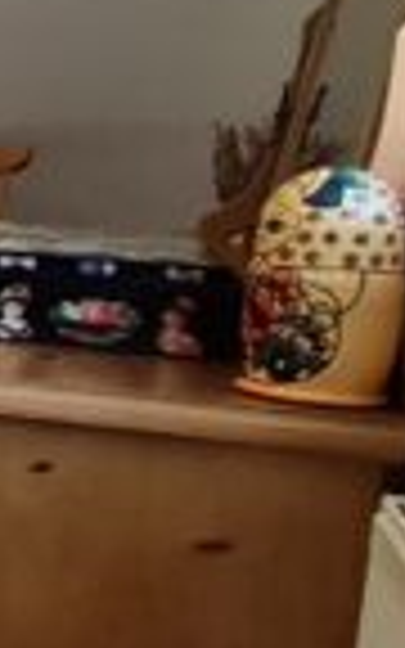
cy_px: 220
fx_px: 1731
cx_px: -1449
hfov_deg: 7.0
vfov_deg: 21.1
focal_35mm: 98
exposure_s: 1/50
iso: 125
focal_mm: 1.74
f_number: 2.2
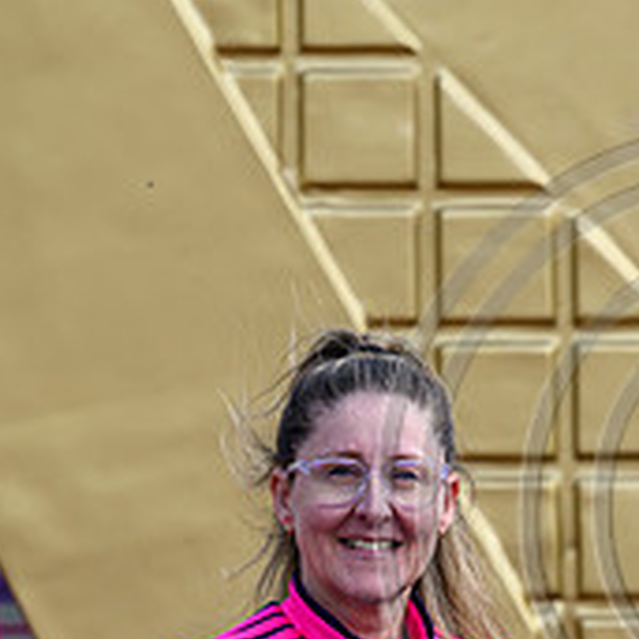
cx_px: 838
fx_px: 9816
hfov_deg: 3.7
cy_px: 505
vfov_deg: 3.7
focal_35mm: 470
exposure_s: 1/2500
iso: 500
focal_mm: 150
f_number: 3.5
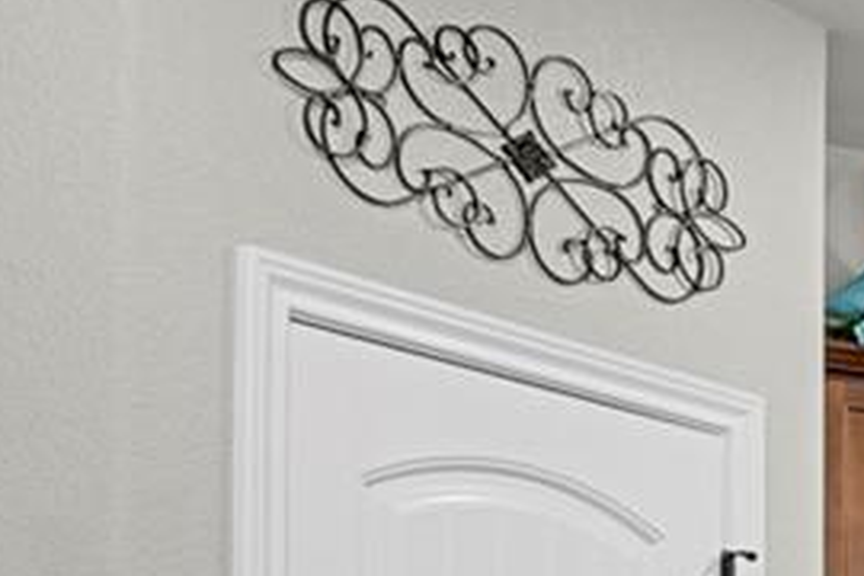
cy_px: 963
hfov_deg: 12.0
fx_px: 2448
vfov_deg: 12.5
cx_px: 2467
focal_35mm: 102
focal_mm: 17
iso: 8000
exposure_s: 1/20
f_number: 8
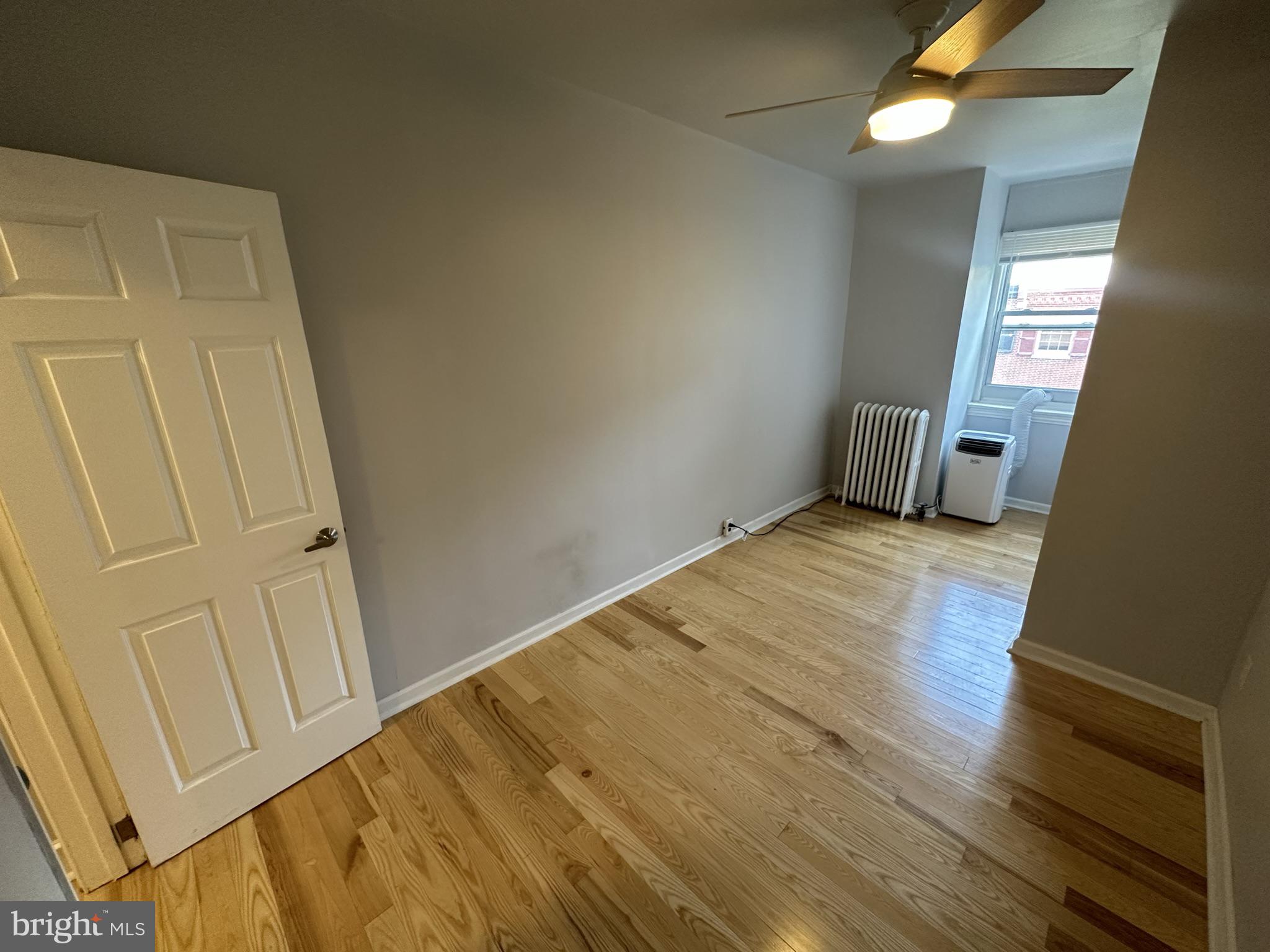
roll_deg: +0.3
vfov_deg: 85.7
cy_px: 476
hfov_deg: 102.1
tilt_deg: -17.9
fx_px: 514
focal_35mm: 14
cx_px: 635
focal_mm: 2.22
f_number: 2.2
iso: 200
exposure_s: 1/60
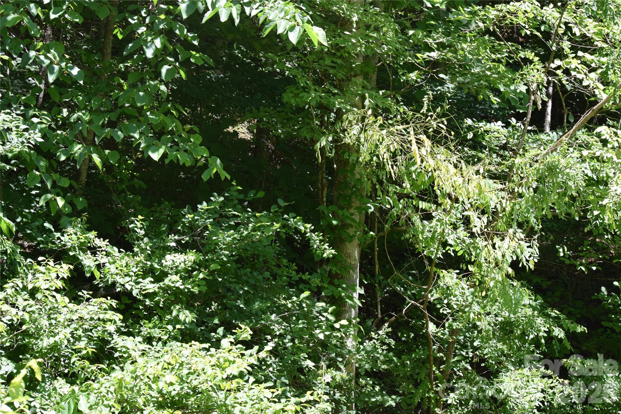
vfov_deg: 16.6
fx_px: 1423
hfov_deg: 24.6
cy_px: 207
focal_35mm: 82
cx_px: 310
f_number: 7.1
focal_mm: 55
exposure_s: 1/200
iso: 400
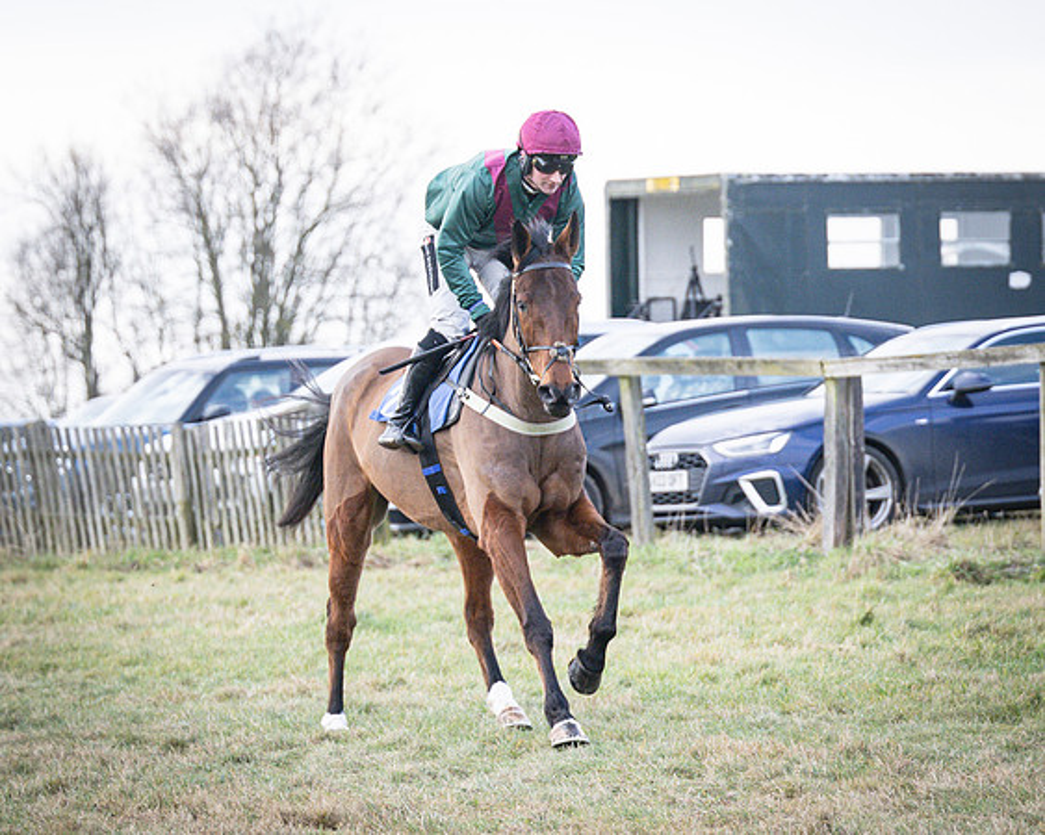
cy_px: 403
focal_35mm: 241
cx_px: 571
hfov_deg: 8.0
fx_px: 7463
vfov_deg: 6.4
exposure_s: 1/1600
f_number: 2.8
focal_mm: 89
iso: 400
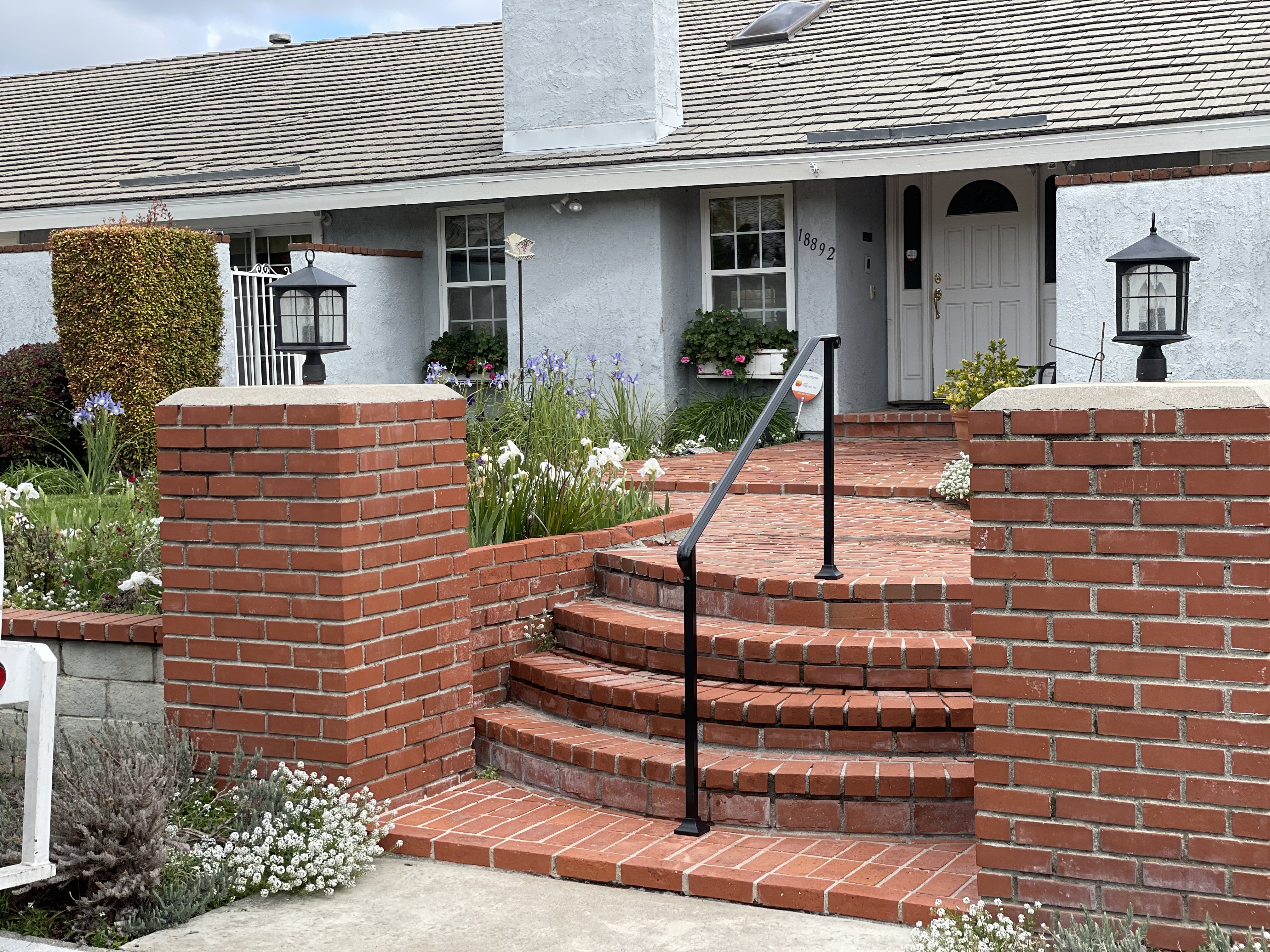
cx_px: 635
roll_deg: +2.3
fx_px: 1908
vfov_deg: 28.0
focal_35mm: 52
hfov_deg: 36.8
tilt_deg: -2.6
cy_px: 476
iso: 25
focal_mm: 6
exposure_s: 1/648
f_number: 2
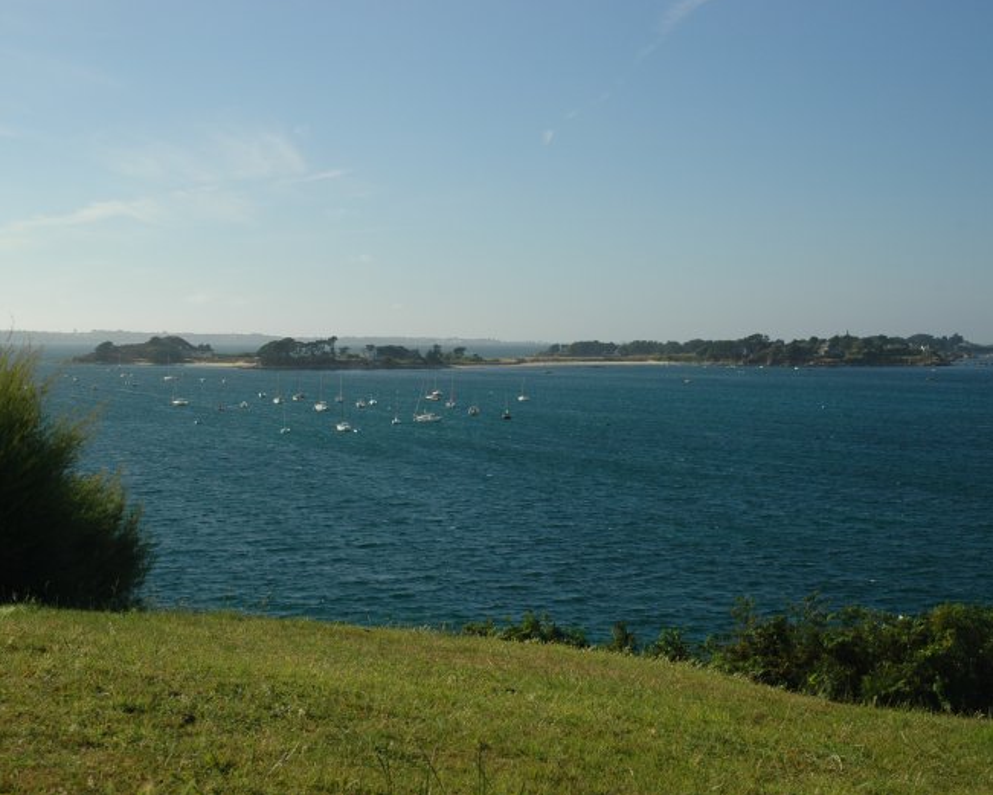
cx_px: 560
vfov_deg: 28.3
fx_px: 1575
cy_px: 392
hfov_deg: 34.9
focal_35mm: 54
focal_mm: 31
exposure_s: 1/160
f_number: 8
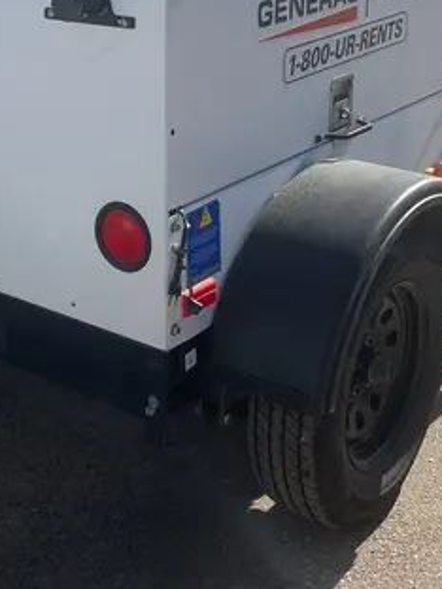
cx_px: 144
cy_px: 75
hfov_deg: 23.9
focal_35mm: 61
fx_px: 1039
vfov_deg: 30.5
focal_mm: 5.1
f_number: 1.6
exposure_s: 1/3745
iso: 50
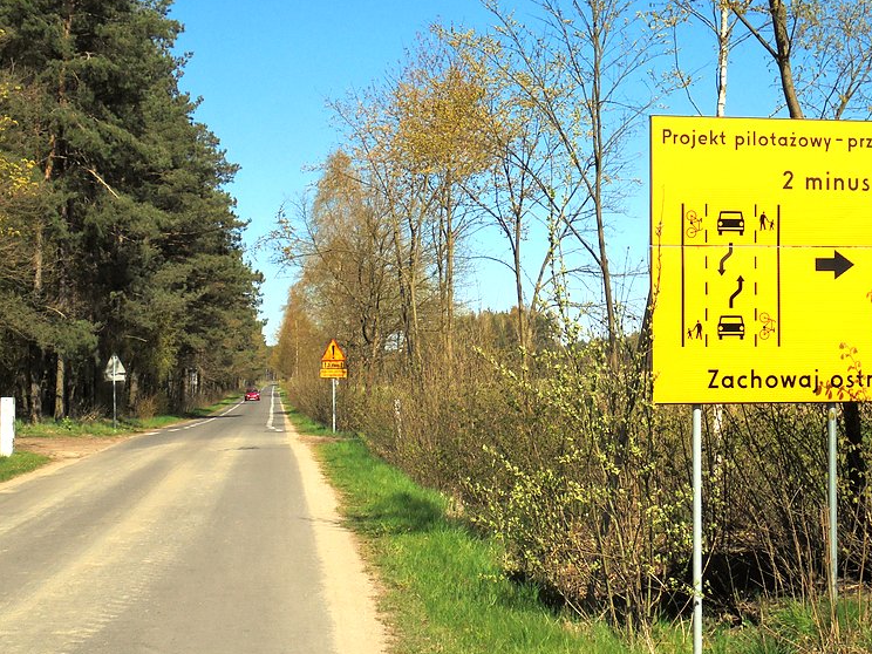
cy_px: 340
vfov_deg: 28.0
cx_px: 507
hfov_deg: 36.7
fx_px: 1310
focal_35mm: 52
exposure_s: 1/800
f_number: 4.5
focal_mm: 7.8
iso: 100
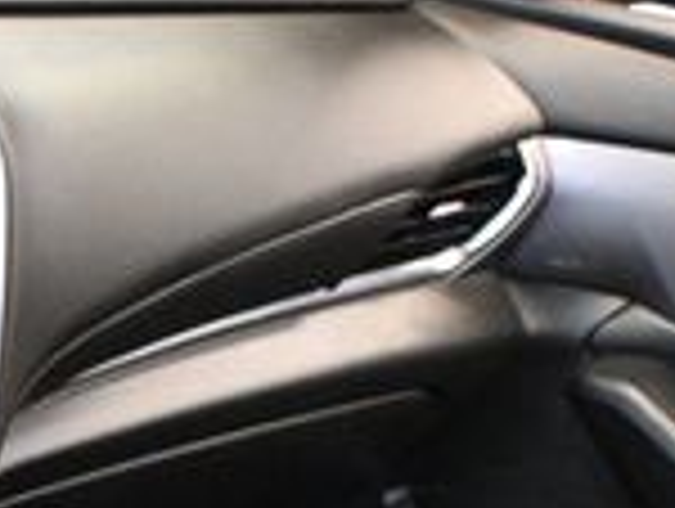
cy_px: 719
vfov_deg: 11.1
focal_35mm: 129
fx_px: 2520
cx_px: -702
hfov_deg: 13.1
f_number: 4
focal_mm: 21
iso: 6400
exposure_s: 1/60
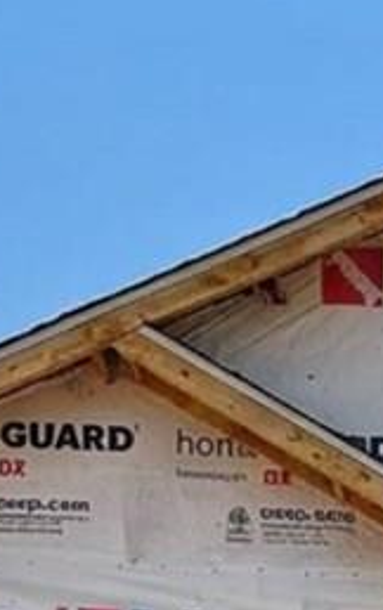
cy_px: 1069
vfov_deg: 14.7
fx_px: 2097
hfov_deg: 9.2
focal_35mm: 126
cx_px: 948
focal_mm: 6.86
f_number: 1.8
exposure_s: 1/7600
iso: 80
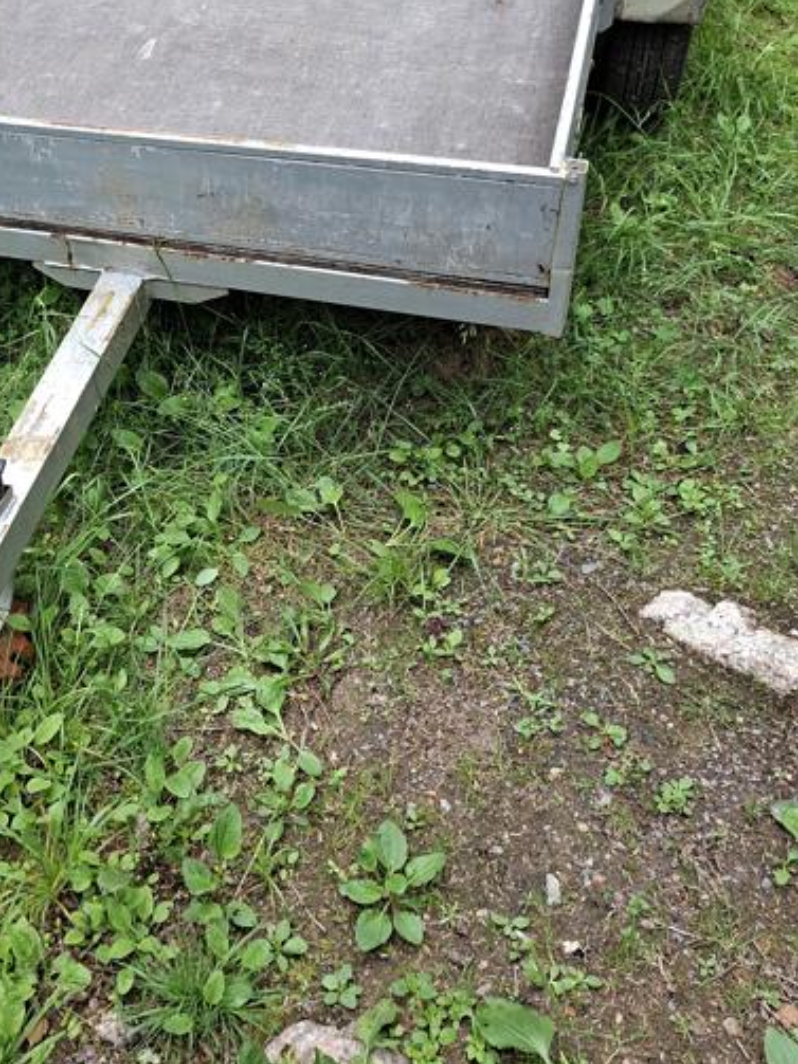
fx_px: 1199
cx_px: 180
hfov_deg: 35.8
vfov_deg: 46.4
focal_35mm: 39
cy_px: 285
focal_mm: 5.54
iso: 50
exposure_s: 1/266
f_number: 1.8
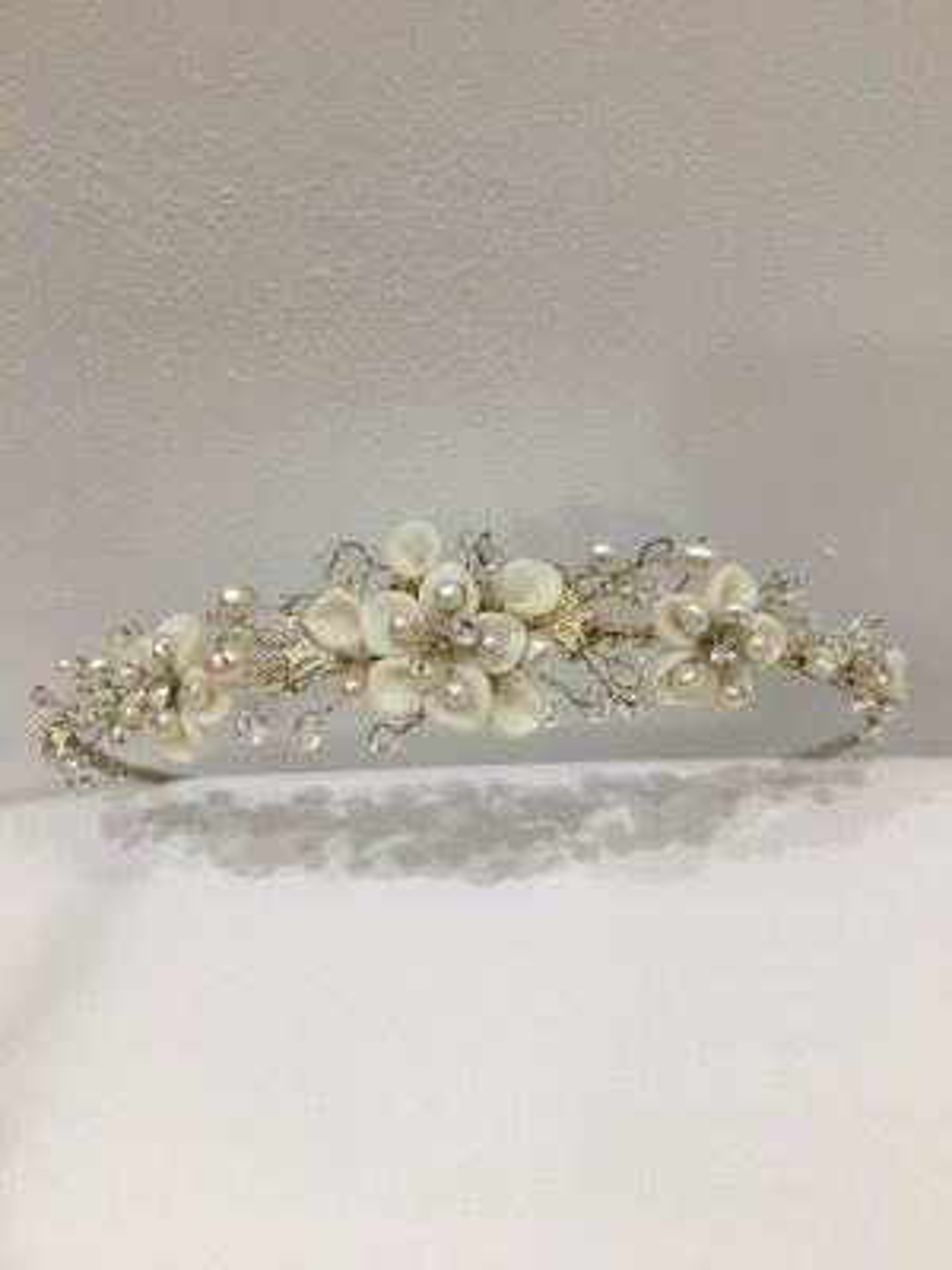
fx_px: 1063
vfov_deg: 61.7
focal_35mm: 29
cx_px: 476
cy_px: 635
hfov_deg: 48.2
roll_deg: +3.6
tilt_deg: -29.1
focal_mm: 4.15
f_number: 2.2
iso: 50
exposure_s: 1/33
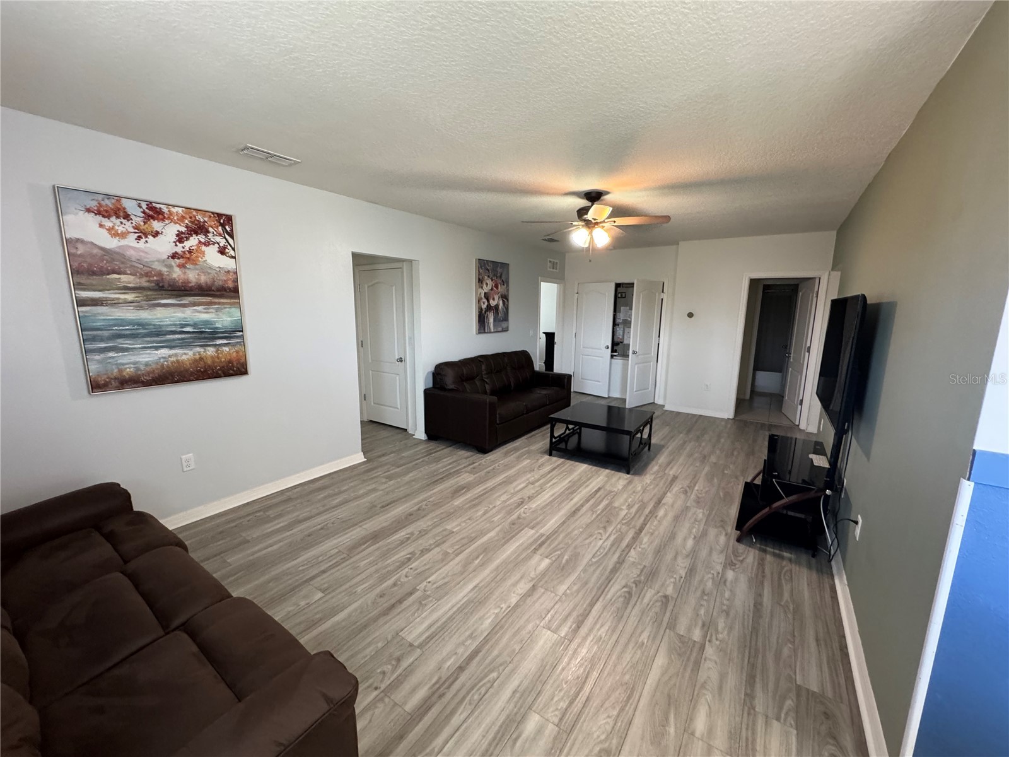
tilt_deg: -8.7
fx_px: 408
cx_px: 504
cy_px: 378
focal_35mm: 14
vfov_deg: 85.7
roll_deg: -1.7
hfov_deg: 102.1
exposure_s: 1/60
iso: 320
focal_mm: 2.22
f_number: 2.2
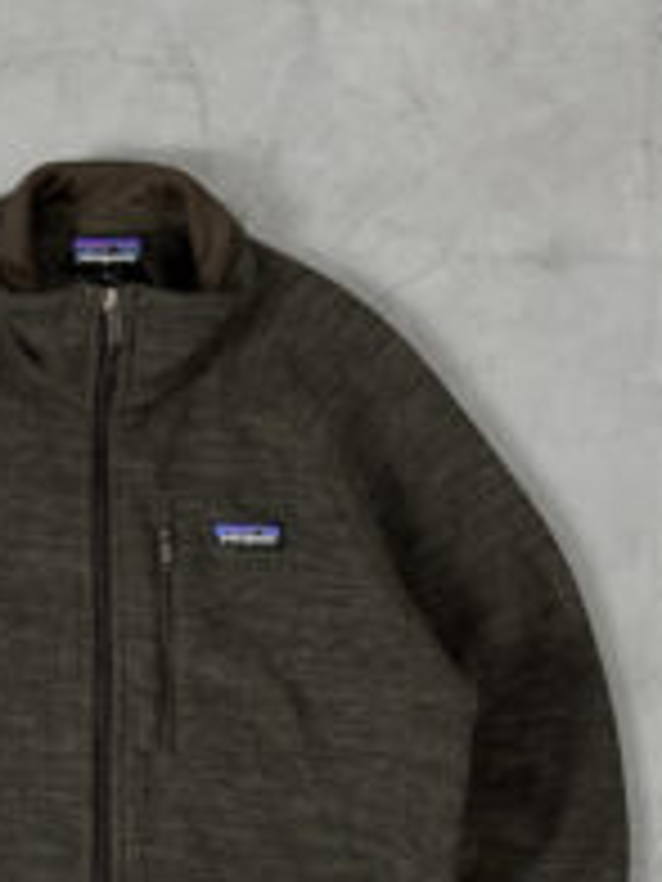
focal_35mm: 49
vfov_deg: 37.4
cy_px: 716
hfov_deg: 28.9
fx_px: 1249
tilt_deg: -88.4
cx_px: 108
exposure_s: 1/60
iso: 160
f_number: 1.78
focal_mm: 6.76
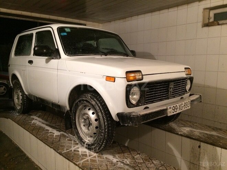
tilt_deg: -8.2
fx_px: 190
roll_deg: -0.9
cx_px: 114
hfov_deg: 61.7
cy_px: 85
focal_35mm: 29
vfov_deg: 48.2
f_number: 2.2
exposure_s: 1/33
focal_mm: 4.15
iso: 320
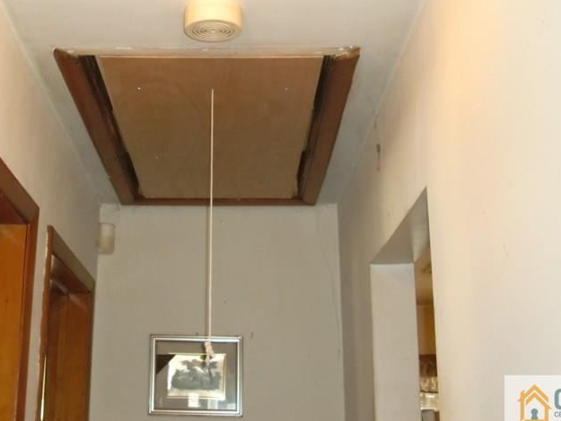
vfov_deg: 24.4
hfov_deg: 32.6
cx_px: 228
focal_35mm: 59
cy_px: 87
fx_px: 956
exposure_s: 1/60
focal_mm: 6.3
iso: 320
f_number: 2.8
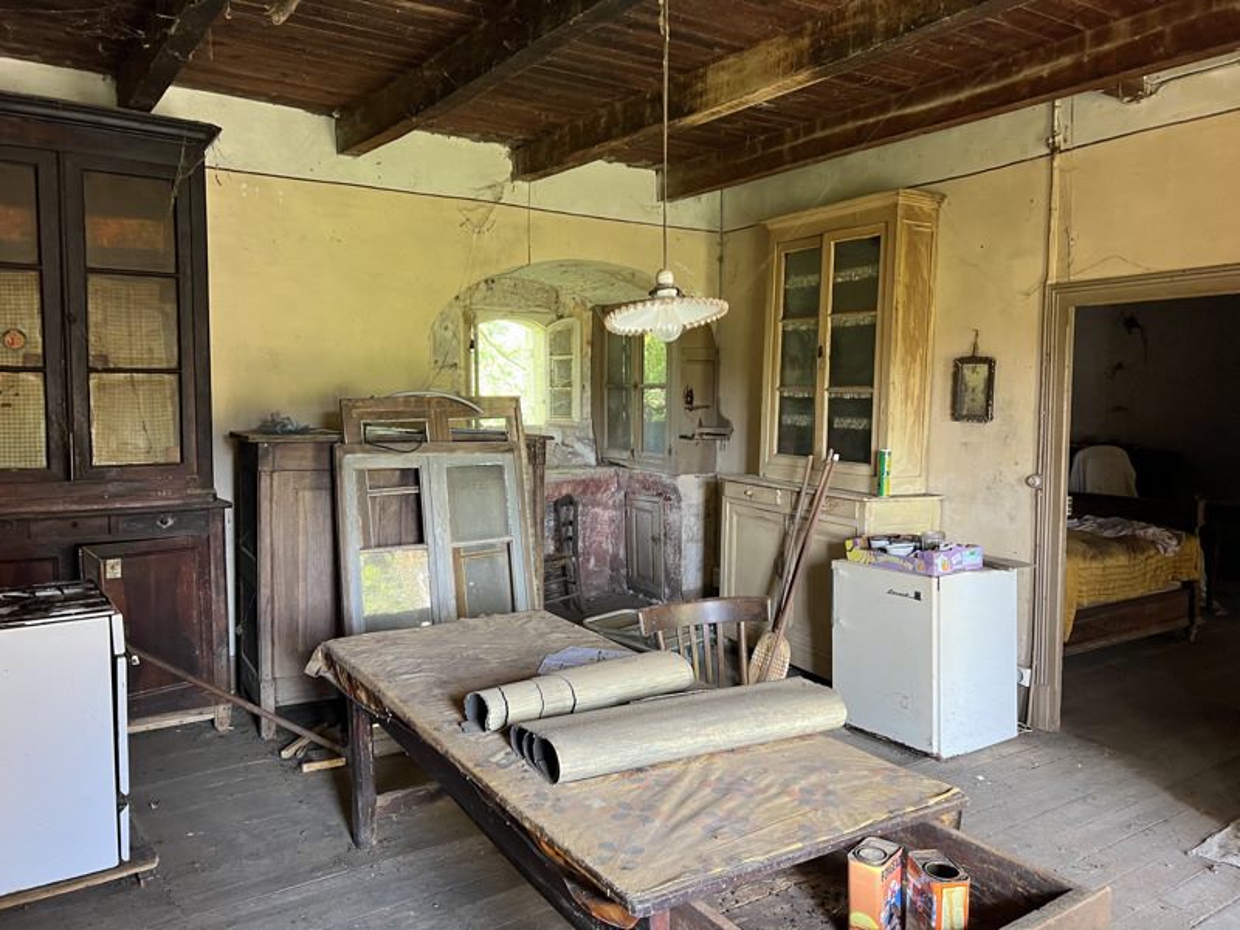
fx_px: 931
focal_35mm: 26
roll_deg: +0.3
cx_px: 620
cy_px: 465
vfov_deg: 53.1
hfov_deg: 67.3
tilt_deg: -2.9
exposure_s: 1/67
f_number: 1.5
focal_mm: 5.7
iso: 125
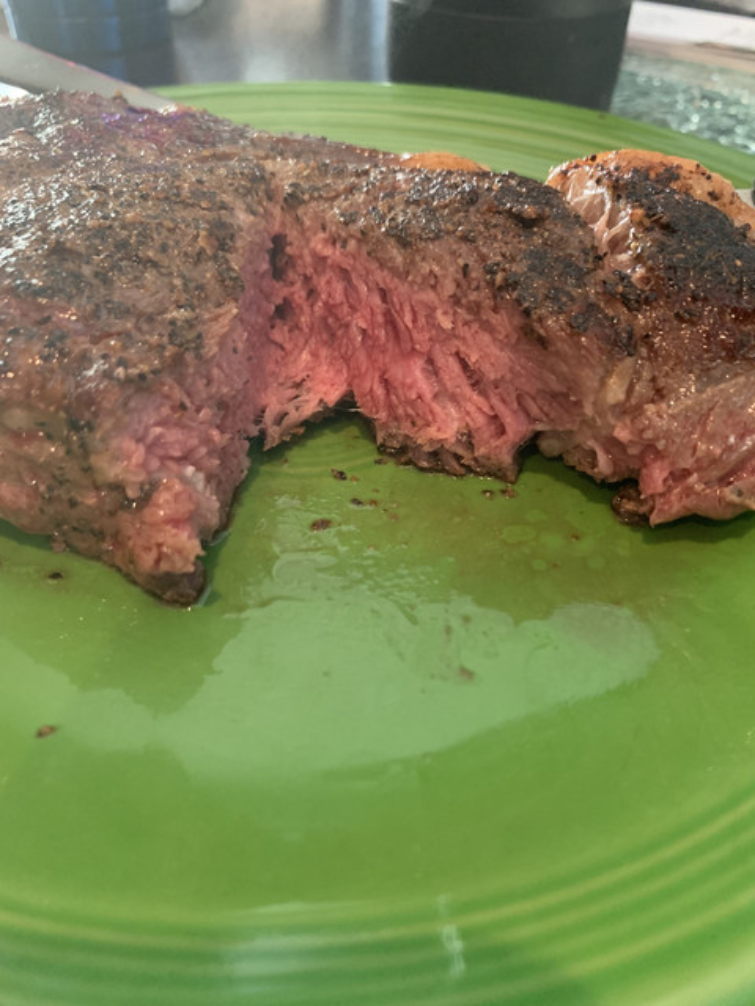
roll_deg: -3.0
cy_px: 503
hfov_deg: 53.1
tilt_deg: -41.4
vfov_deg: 67.3
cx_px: 378
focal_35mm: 26
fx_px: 756
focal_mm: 4.25
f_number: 1.8
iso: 400
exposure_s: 1/40
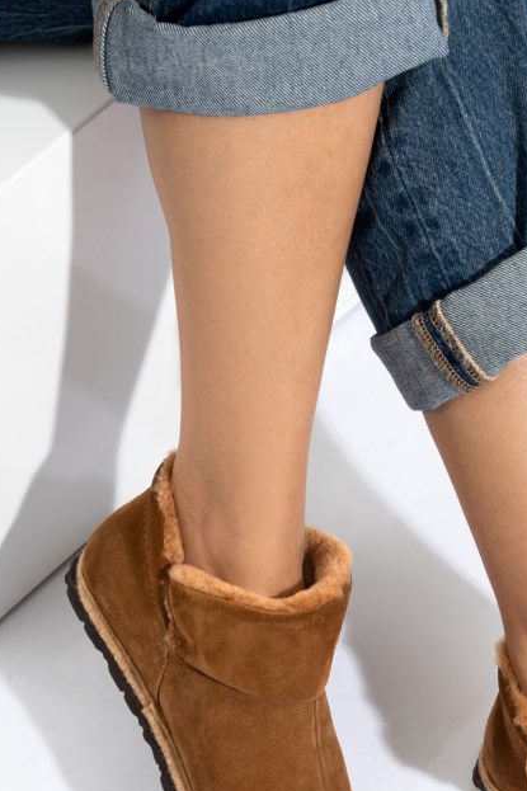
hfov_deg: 17.1
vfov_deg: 25.0
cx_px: 458
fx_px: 1736
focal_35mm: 79
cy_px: 696
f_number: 11
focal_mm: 41
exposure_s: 1/160
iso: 100
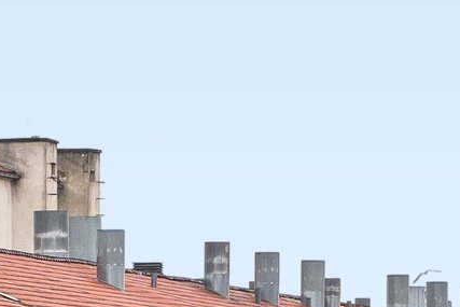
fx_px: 9433
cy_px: 324
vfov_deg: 1.9
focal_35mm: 738
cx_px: 386
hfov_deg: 2.8
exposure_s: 1/160
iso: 250
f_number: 5.6
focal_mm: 70
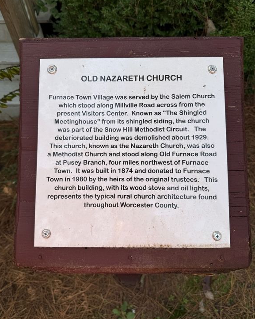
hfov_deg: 54.9
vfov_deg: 66.0
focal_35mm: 26
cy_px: 153
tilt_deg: -50.2
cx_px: 123
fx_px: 245
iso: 80
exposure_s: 1/822
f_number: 1.78
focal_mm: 6.76
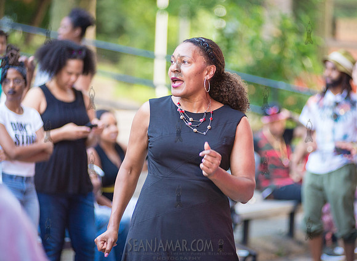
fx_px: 1829
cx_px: 192
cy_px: 119
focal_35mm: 179
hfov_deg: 11.1
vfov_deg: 8.2
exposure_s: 1/200
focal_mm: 155
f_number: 2.8
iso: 2000
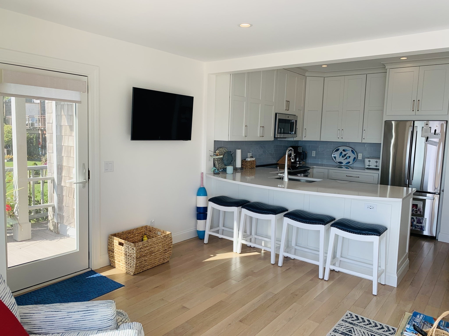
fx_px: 337
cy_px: 168
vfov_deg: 53.1
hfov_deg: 67.3
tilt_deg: -7.5
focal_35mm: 26
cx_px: 224
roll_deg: -1.3
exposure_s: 1/207
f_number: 1.8
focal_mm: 4.25
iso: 25
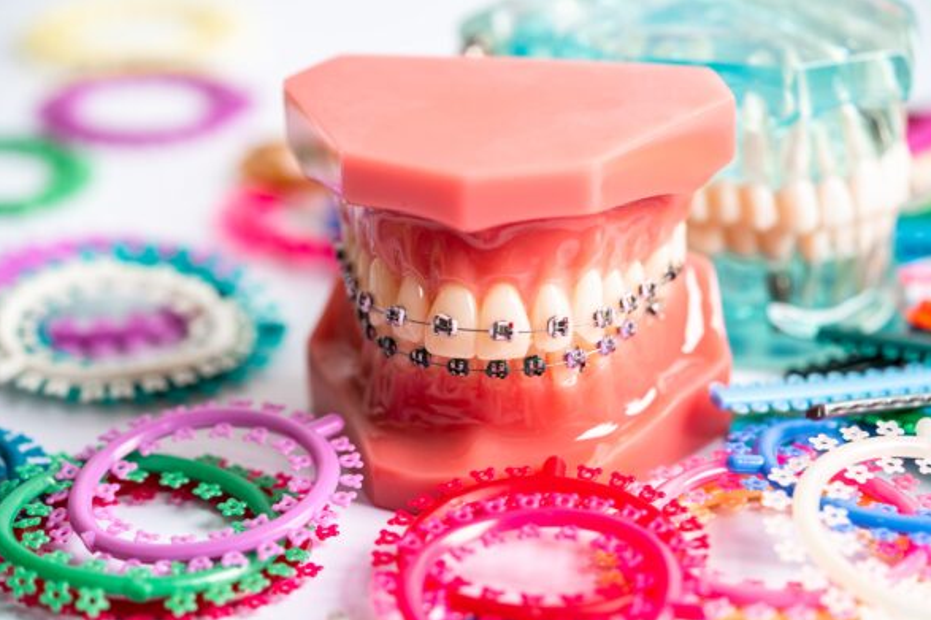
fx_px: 2378
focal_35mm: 92
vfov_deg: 14.9
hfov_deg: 22.1
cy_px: 316
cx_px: 469
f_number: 4
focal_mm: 90
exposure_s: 1/100
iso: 100
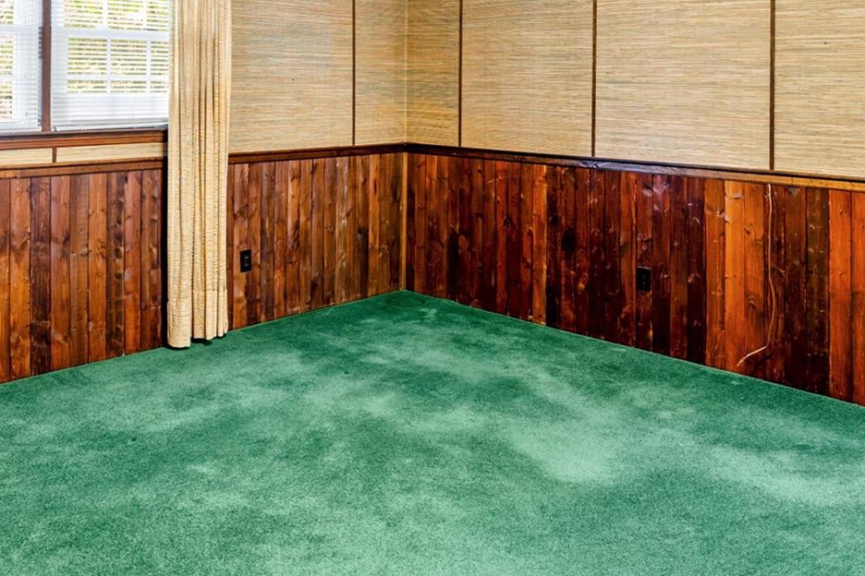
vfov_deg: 36.0
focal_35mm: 35
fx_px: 841
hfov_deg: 54.3
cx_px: 378
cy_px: 79
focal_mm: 16
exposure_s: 5
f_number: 8
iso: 100
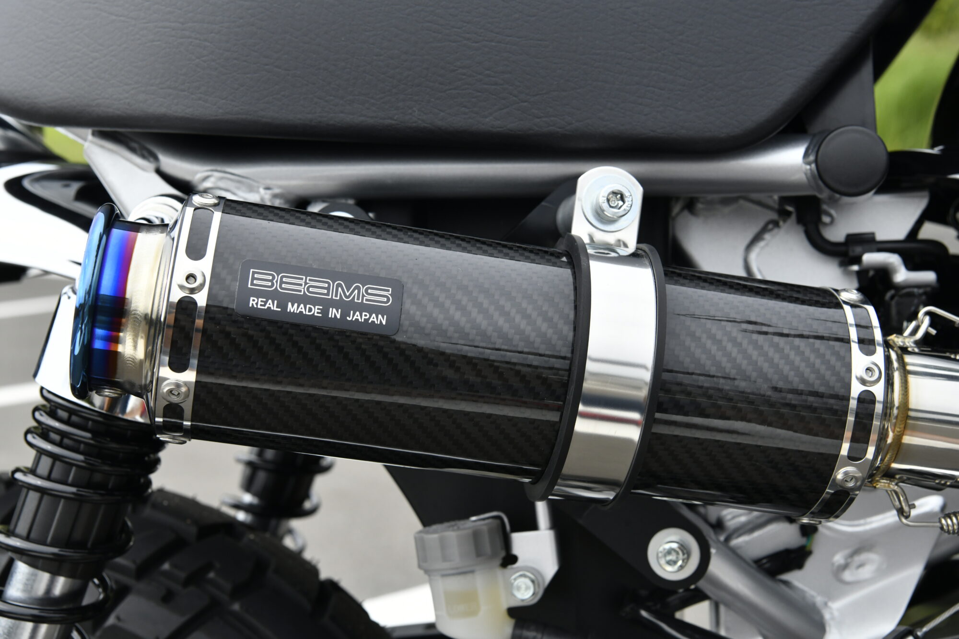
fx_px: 1492
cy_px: 320
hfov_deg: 35.6
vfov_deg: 24.2
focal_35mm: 56
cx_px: 480
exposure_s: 1/800
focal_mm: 56
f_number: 10
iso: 800
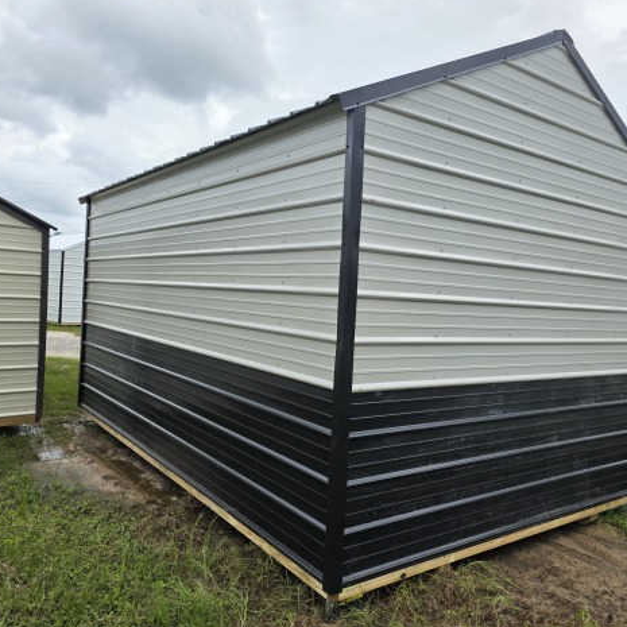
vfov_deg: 57.3
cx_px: 368
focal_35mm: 28
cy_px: 307
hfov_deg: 57.0
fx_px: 574
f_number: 1.7
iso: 80
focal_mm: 6.3
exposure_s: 1/4889
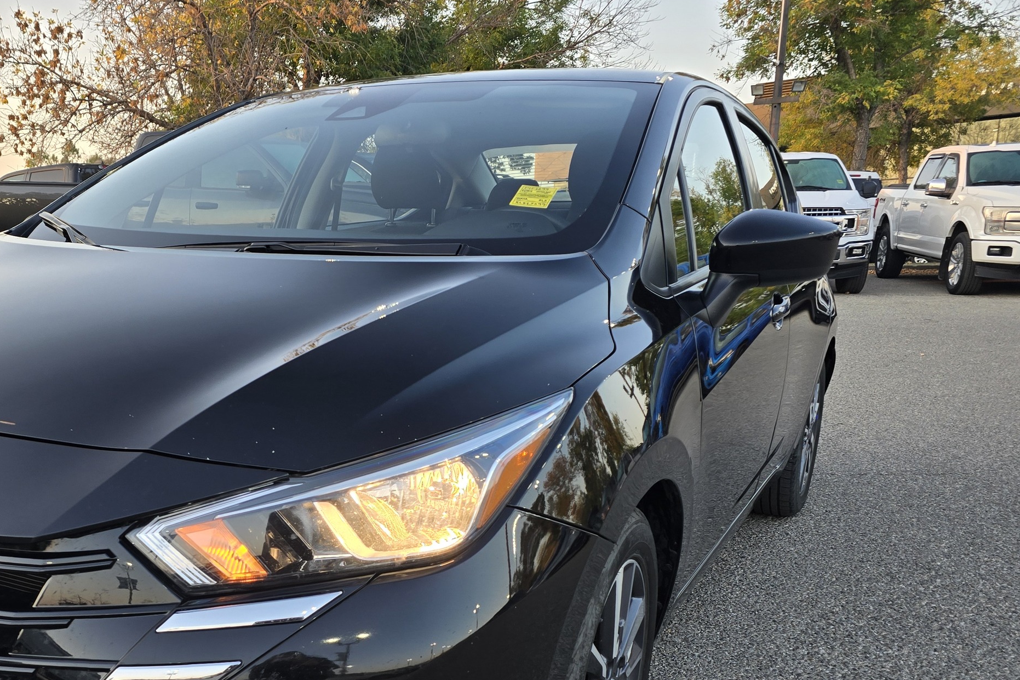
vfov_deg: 34.9
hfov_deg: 50.5
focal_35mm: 37
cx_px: 301
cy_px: 534
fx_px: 1048
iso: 40
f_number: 1.7
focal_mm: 6.3
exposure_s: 1/180
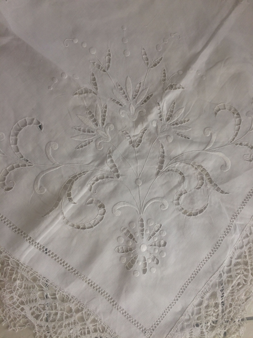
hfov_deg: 48.2
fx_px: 283
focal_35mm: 29
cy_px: 169
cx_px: 126
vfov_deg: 61.7
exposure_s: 1/100
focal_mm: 4.15
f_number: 2.2
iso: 40
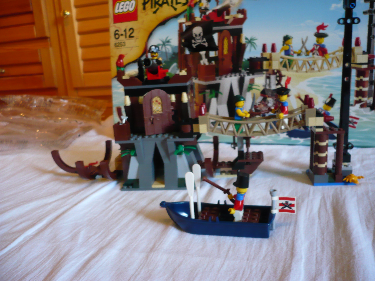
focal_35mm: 35
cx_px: 188
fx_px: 379
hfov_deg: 52.6
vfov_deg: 40.7
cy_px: 140
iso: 200
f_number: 2.8
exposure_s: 1/20
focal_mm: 5.8
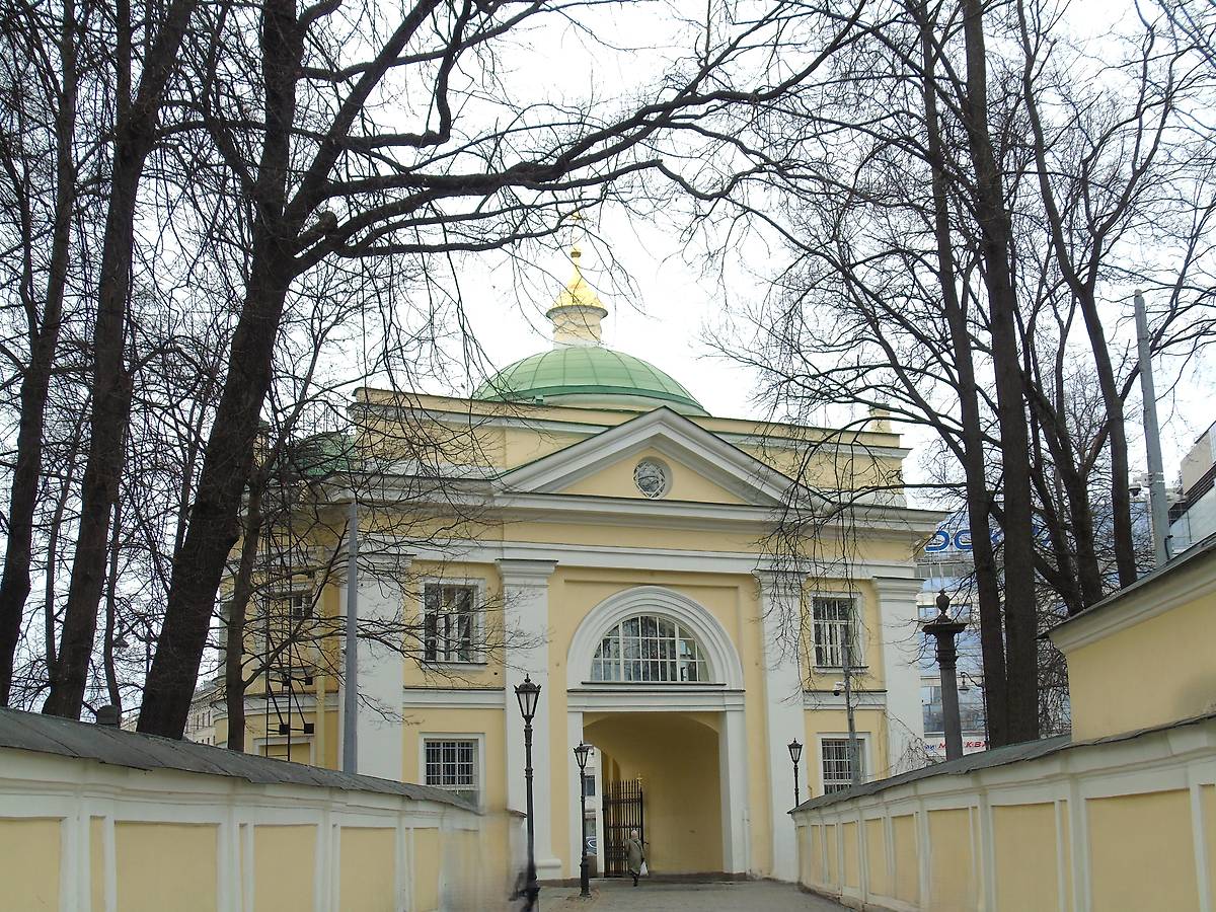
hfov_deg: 41.2
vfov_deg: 31.5
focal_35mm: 46
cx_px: 608
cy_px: 456
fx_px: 1616
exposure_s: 1/200
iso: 80
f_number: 4.1
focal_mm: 8.2
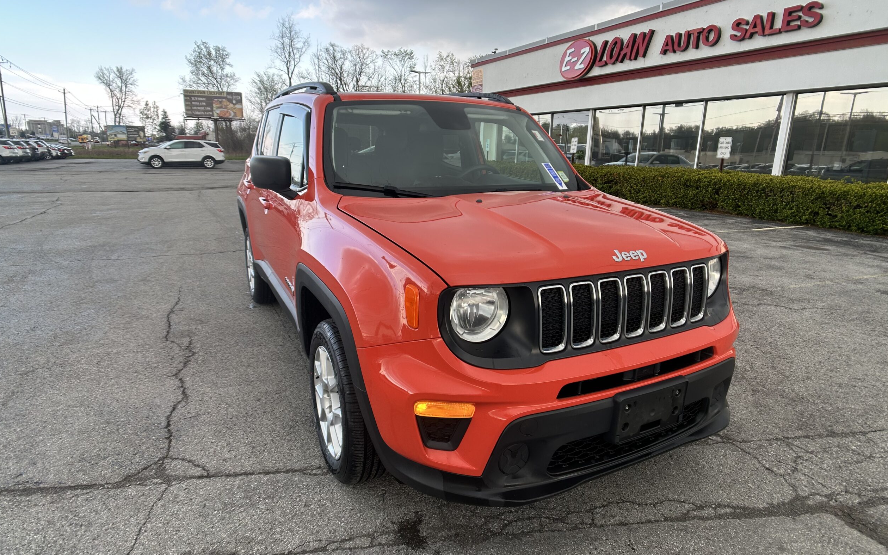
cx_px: 447
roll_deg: -2.3
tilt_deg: -12.4
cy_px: 286
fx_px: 678
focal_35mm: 28
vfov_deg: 44.5
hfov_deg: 66.5
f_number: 1.5
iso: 40
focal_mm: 5.7
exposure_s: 1/258
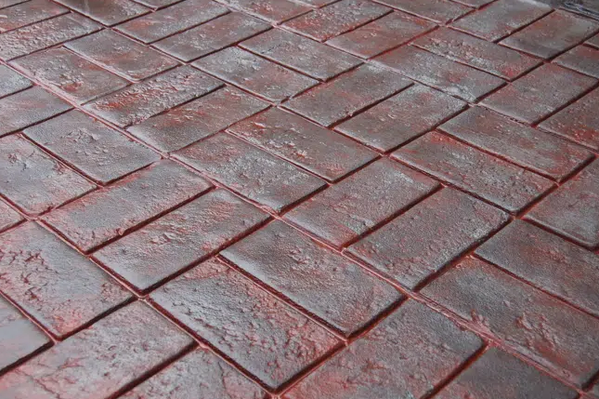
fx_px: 914
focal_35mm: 55
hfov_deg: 36.3
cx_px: 286
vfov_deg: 24.6
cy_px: 189
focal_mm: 34
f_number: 5.6
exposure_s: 1/125
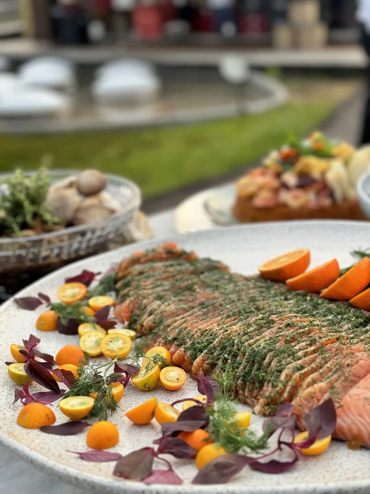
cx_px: 185
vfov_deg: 39.7
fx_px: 684
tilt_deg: -20.2
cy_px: 247
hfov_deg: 30.3
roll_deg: +3.4
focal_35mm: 48
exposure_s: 1/425
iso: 64
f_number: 1.78
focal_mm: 6.76
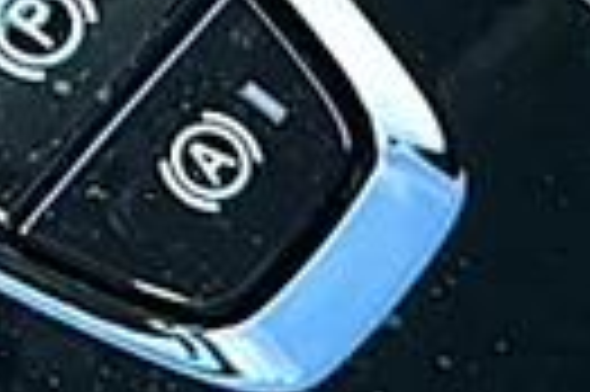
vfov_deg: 7.4
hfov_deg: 11.3
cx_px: -522
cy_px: -696
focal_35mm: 167
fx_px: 2734
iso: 80
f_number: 1.78
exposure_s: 1/282
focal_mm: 6.86
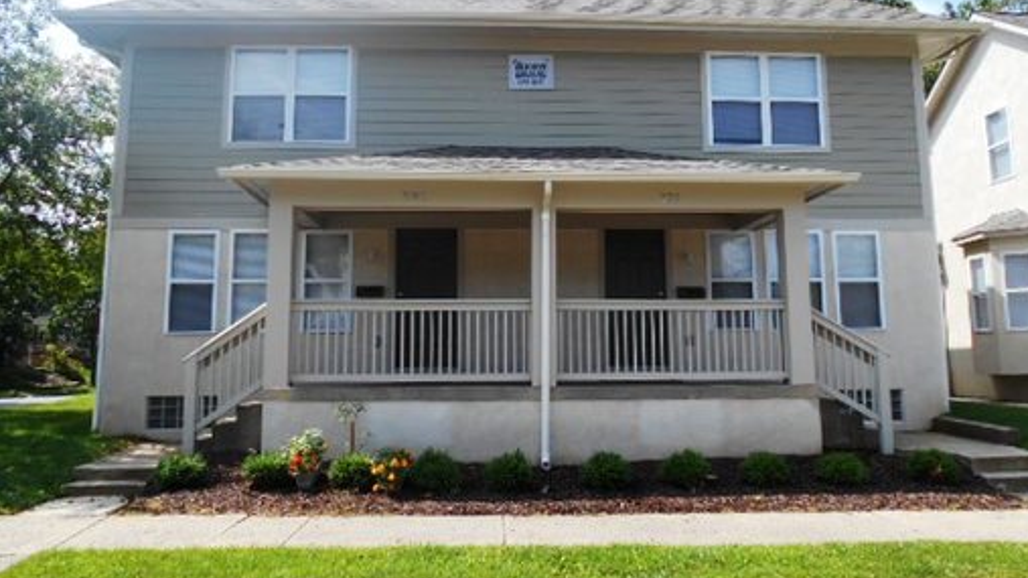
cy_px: 221
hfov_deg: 59.5
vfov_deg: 35.4
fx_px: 899
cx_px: 517
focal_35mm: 33
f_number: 3.4
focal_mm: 5.1
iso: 80
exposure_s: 1/500
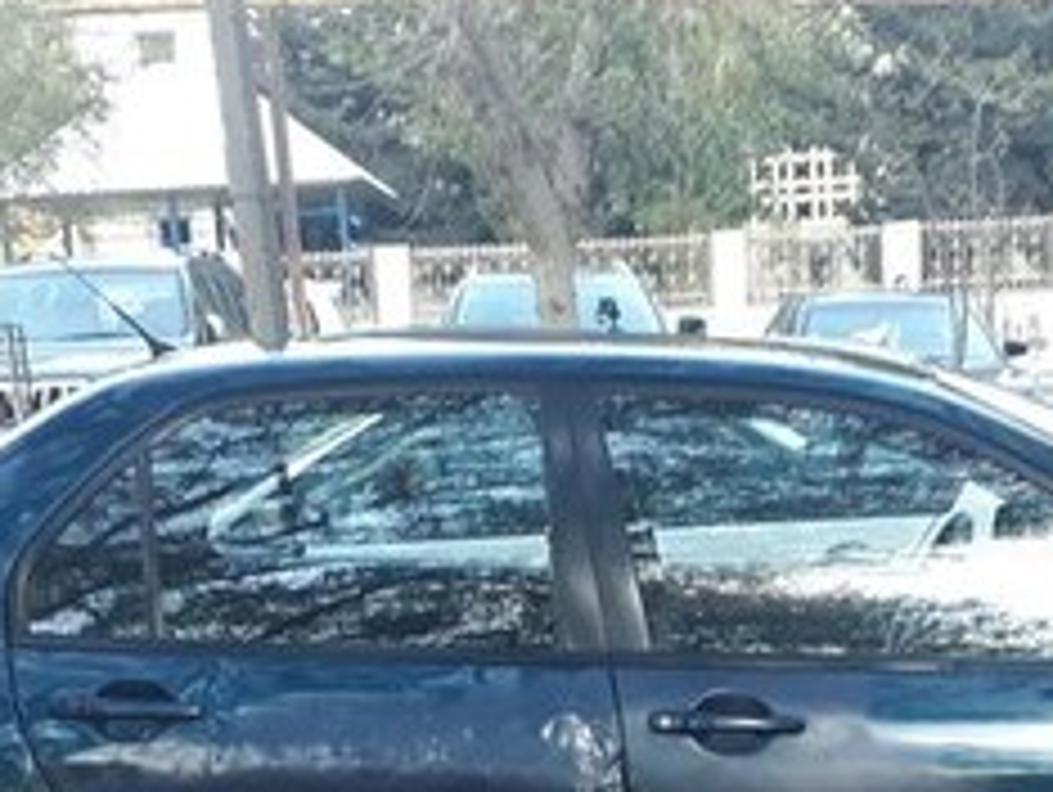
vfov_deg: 18.6
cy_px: 902
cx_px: 657
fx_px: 2314
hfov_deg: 25.6
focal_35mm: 76
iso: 50
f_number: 1.9
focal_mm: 3.6
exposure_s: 1/33
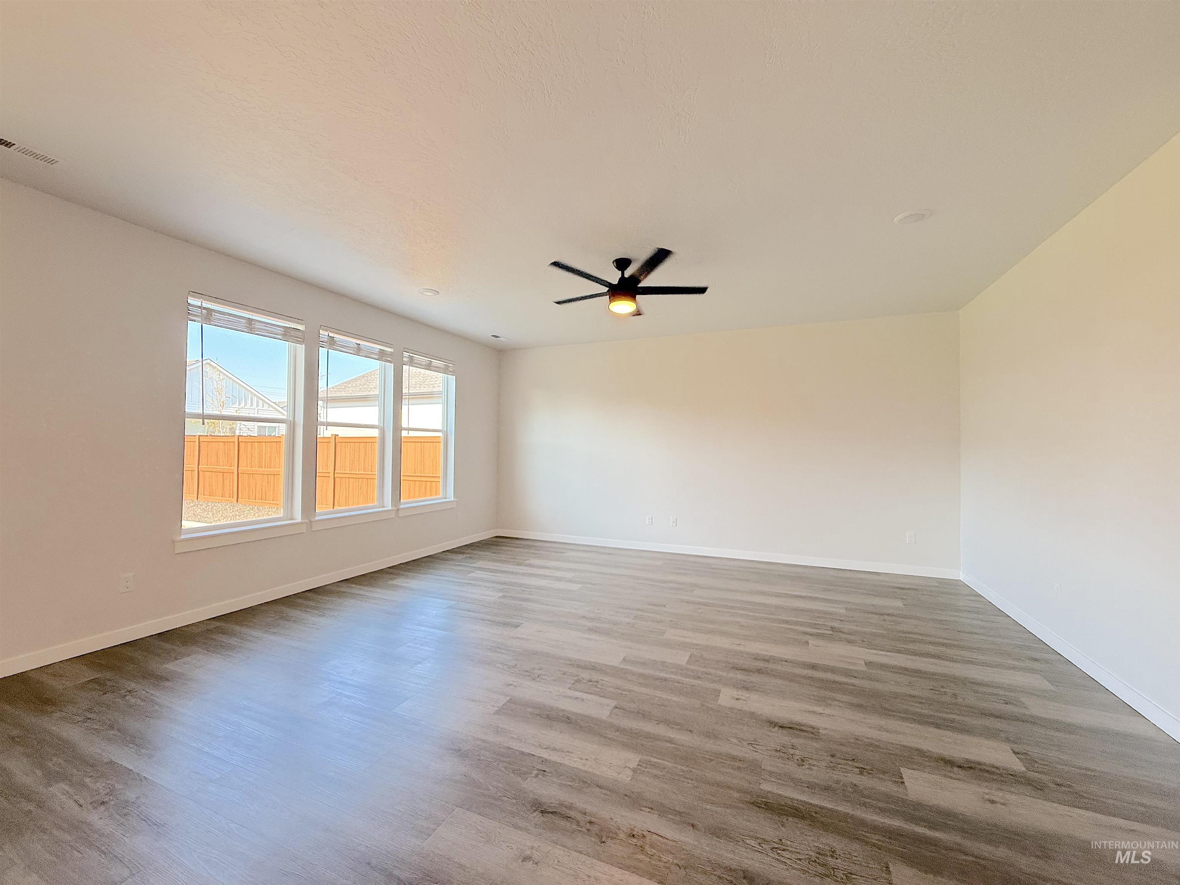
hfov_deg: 102.1
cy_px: 442
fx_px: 477
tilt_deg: +1.7
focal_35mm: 14
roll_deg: -0.7
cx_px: 590
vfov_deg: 85.7
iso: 100
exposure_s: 1/120
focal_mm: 2.22
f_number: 2.2
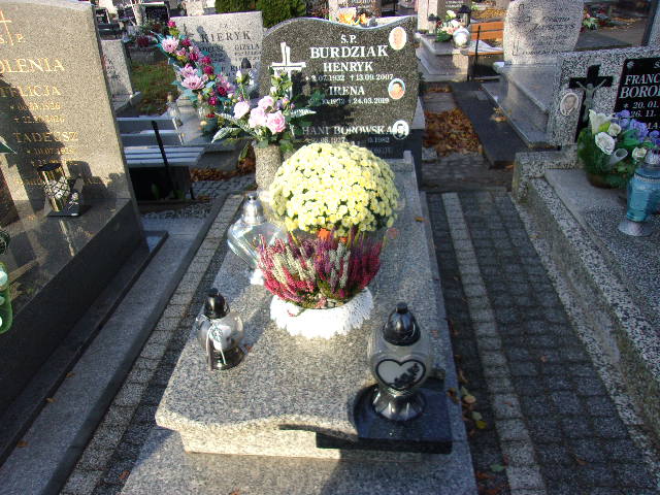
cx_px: 330
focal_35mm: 27
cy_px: 248
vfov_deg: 51.4
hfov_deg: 65.3
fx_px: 515
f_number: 3
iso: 80
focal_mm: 4.9
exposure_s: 1/240
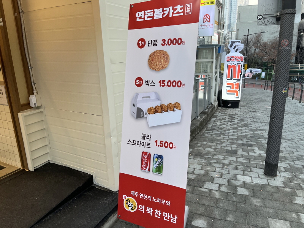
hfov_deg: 67.3
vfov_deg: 53.1
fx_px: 228
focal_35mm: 26
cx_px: 152
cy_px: 114
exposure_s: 1/120
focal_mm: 5.1
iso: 64
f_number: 1.6
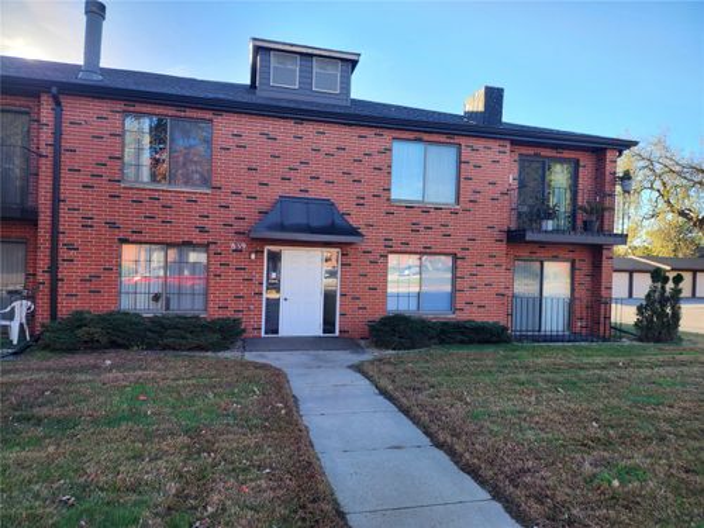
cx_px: 352
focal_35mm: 23
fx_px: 468
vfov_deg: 58.9
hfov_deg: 73.9
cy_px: 264
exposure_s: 1/202
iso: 12
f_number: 1.8
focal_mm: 6.4
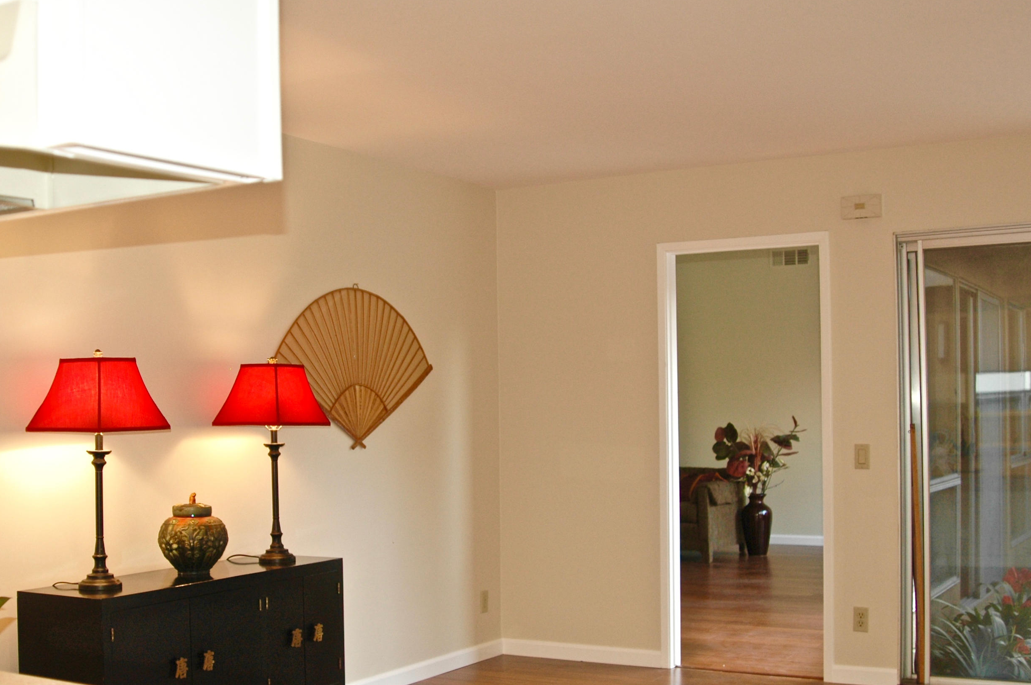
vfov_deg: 30.4
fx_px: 1259
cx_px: 454
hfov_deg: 44.5
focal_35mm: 44
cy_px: 379
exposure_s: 1/100
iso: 400
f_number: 3.5
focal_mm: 24
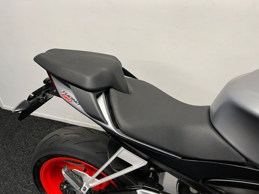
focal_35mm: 26
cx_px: 130
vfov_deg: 53.1
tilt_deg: -32.1
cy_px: 97
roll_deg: +1.4
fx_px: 195
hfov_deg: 67.3
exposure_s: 1/50
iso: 100
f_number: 1.6
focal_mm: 5.1
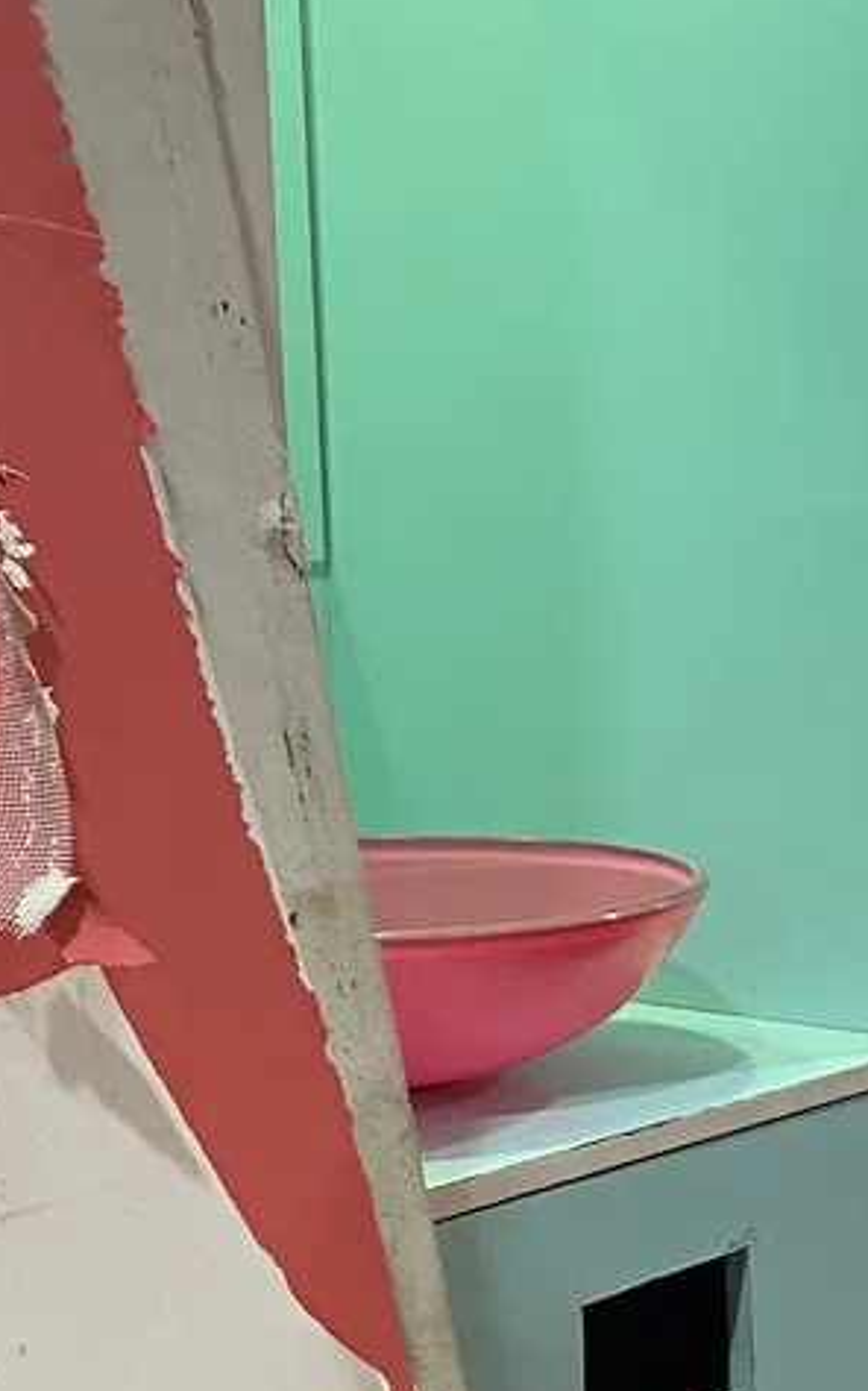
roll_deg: -0.1
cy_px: 916
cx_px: 1601
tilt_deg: -8.6
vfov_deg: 22.2
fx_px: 3522
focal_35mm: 93
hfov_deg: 12.7
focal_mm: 4.25
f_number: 1.8
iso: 160
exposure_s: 1/50
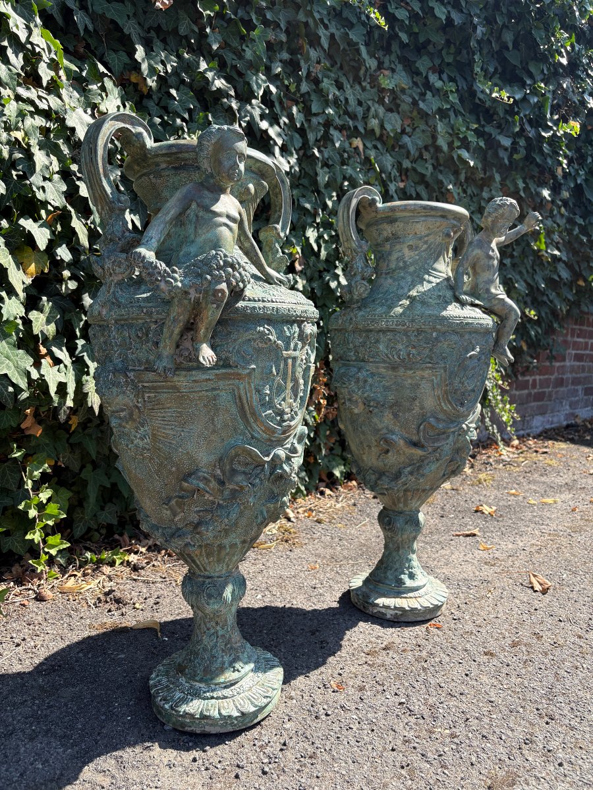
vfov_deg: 67.3
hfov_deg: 53.1
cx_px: 296
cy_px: 395
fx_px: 594
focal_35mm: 26
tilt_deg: -5.9
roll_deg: -2.4
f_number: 1.6
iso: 50
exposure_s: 1/850
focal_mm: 5.96
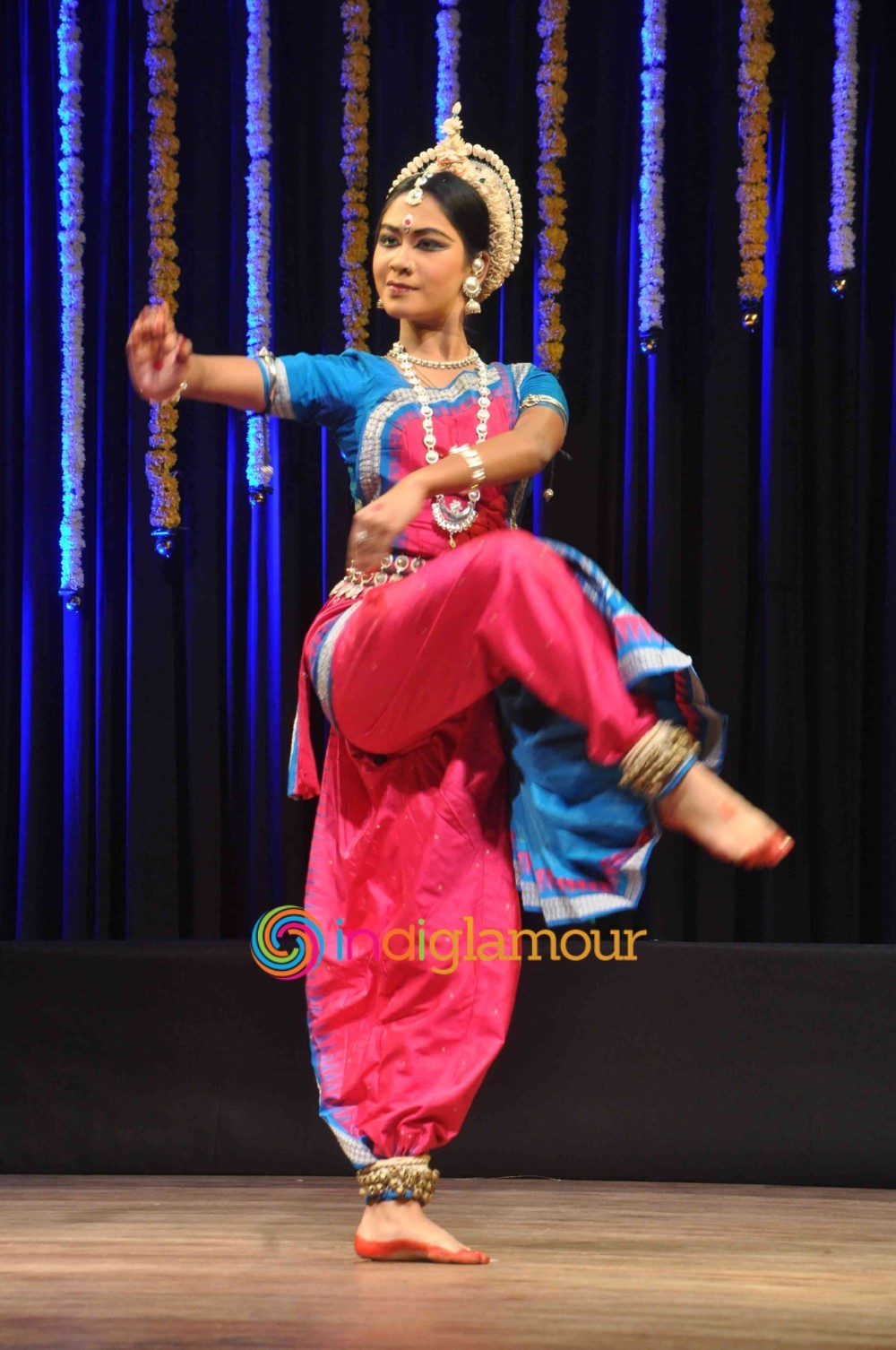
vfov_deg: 13.1
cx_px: 448
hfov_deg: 8.7
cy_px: 675
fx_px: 5896
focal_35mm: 158
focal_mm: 105
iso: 1000
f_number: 11
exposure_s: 1/40
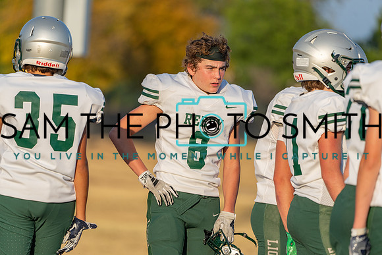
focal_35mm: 400
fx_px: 4245
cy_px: 128
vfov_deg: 3.4
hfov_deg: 5.2
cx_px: 191
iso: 320
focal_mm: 400
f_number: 5.6
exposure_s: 1/1250
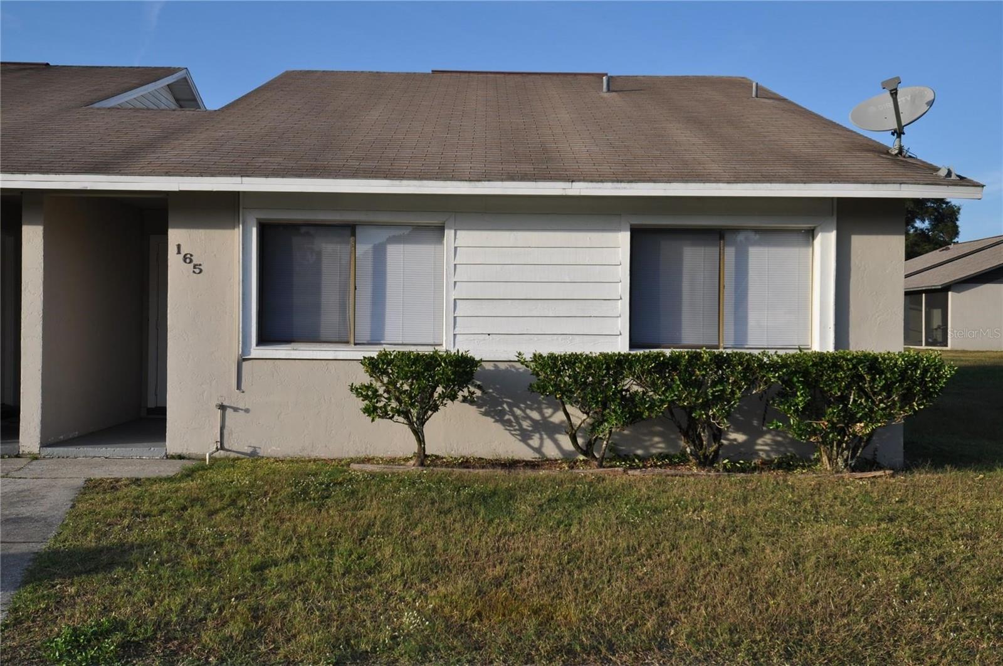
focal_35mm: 36
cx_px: 502
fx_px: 1002
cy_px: 333
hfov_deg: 53.2
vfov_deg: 36.8
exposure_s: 1/200
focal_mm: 24
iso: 200
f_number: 9
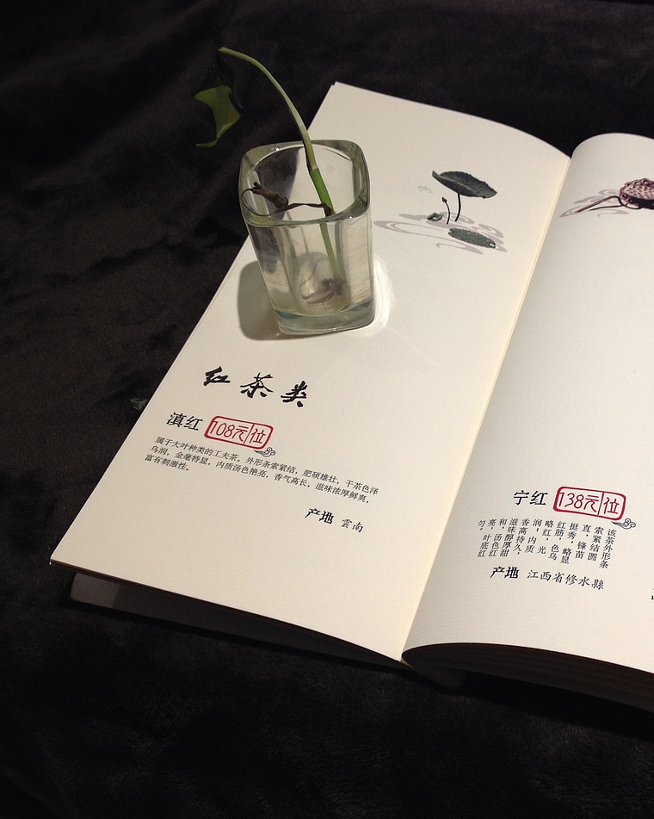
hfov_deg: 31.9
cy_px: 408
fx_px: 1114
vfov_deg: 40.3
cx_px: 518
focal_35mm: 46
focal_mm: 4.28
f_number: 2.4
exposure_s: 1/20
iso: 50
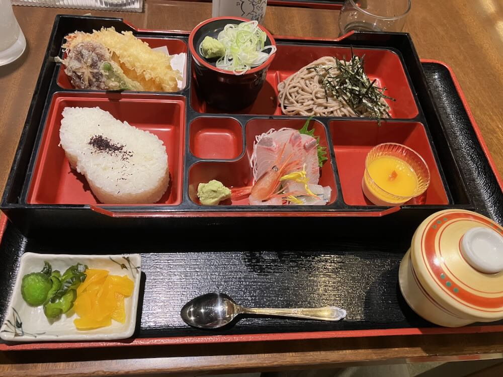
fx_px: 407
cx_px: 252
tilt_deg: -57.0
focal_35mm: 28
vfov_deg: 49.7
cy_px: 188
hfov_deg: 63.4
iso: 320
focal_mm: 3.99
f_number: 1.8
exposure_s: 1/60
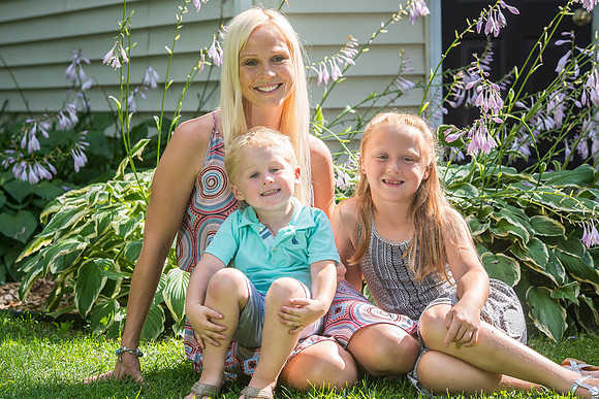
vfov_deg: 11.8
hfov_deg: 17.6
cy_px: 178
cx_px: 268
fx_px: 1930
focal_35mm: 116
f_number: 6.3
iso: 100
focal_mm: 105
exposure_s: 1/160
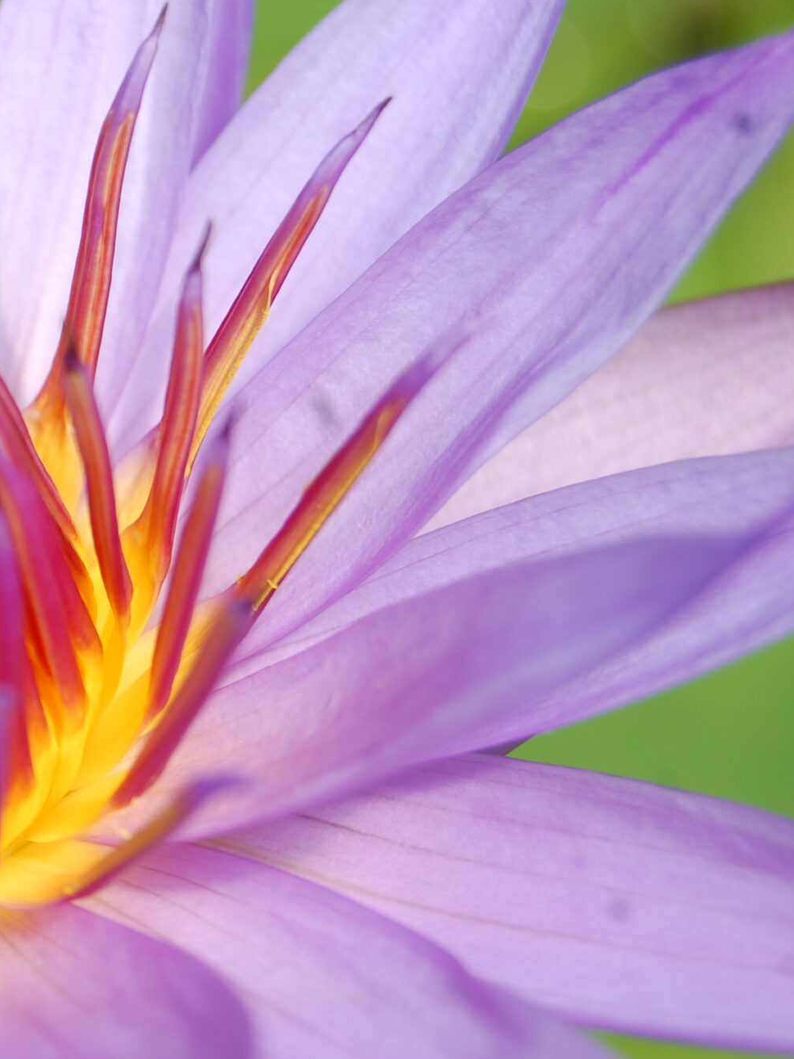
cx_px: -97
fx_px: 4646
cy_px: 525
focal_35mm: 152
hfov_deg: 9.7
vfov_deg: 13.0
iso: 200
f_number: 8
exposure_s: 1/250
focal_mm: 55
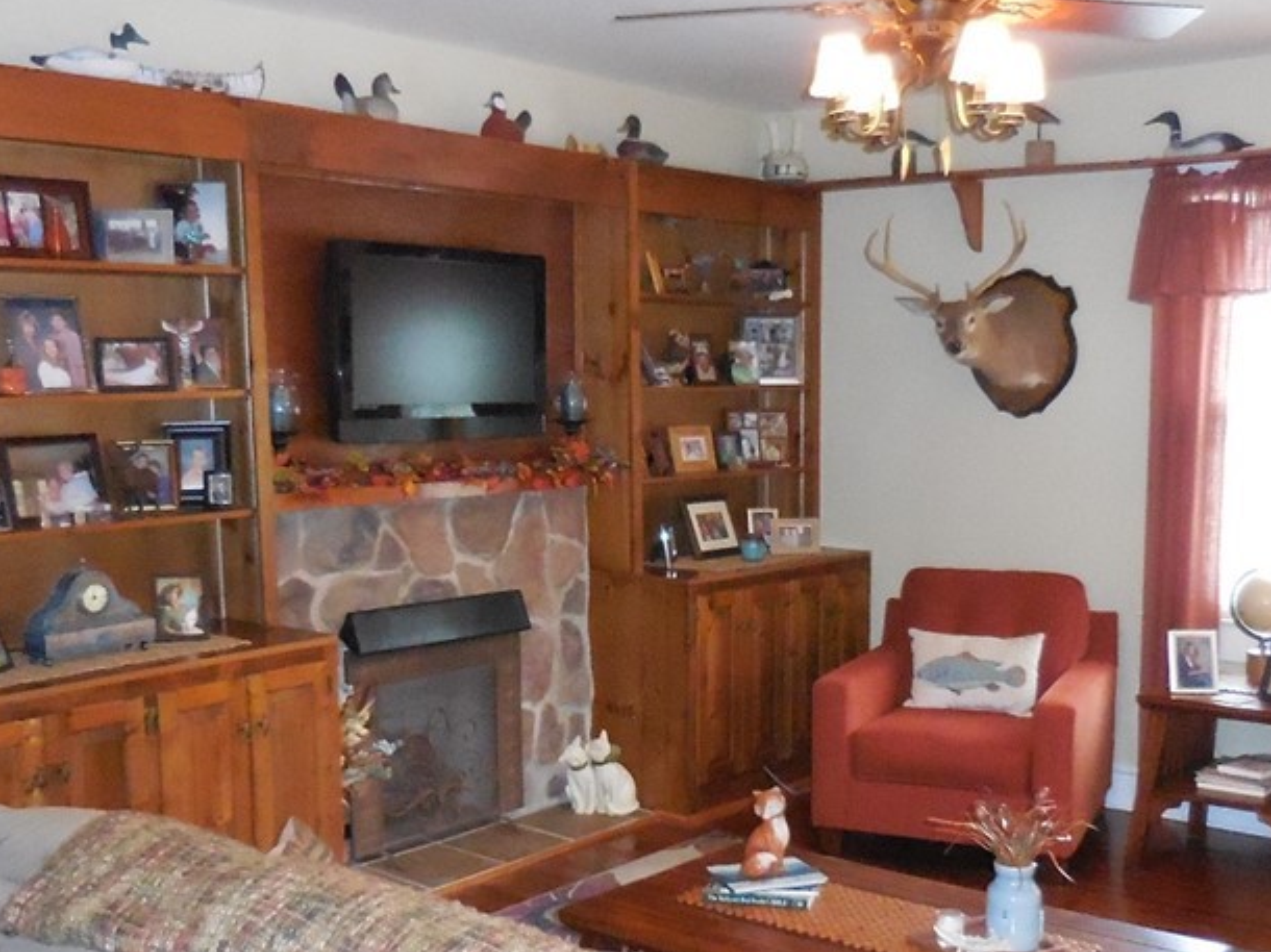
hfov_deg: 44.8
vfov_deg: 34.3
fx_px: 1542
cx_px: 677
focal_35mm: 42
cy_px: 552
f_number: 3.3
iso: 1600
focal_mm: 4.5
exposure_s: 1/25
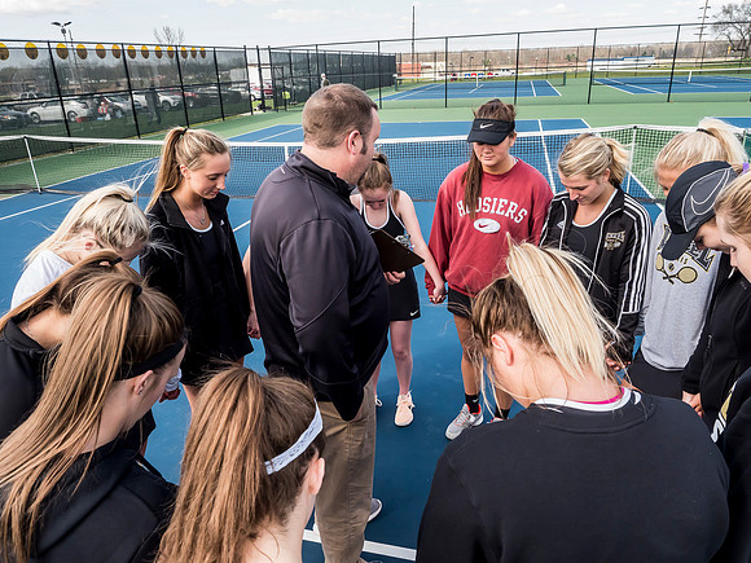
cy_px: 282
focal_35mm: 24
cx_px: 376
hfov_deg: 71.6
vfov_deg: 56.8
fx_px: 521
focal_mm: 12
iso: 1000
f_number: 5
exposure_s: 1/1000
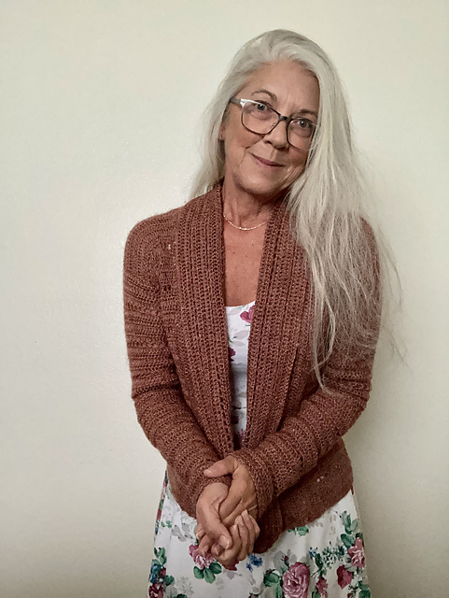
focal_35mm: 32
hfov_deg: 44.2
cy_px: 299
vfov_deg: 56.8
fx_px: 553
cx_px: 224
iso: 640
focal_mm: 2.87
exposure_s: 1/21
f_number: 2.2
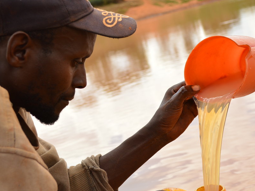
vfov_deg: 22.7
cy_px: 95
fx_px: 476
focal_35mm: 65
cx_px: 134
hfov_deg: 30.0
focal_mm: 35
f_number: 5
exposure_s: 1/200
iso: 100
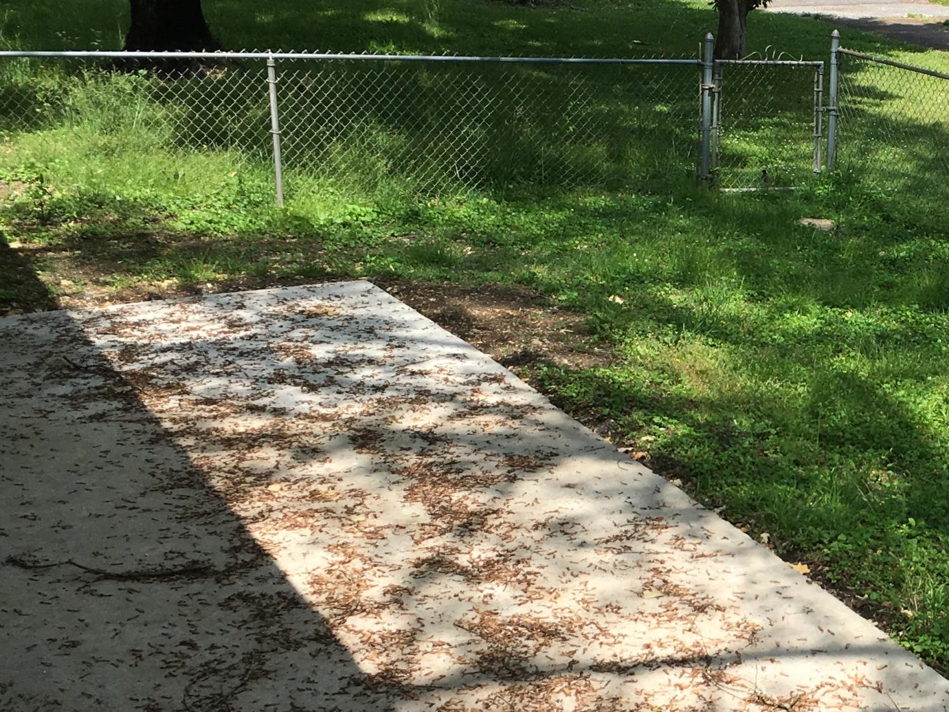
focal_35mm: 63
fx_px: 1727
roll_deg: -0.7
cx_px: 886
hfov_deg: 29.2
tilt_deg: -15.9
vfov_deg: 23.2
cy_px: 481
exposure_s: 1/864
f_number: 2.2
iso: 25
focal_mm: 4.15
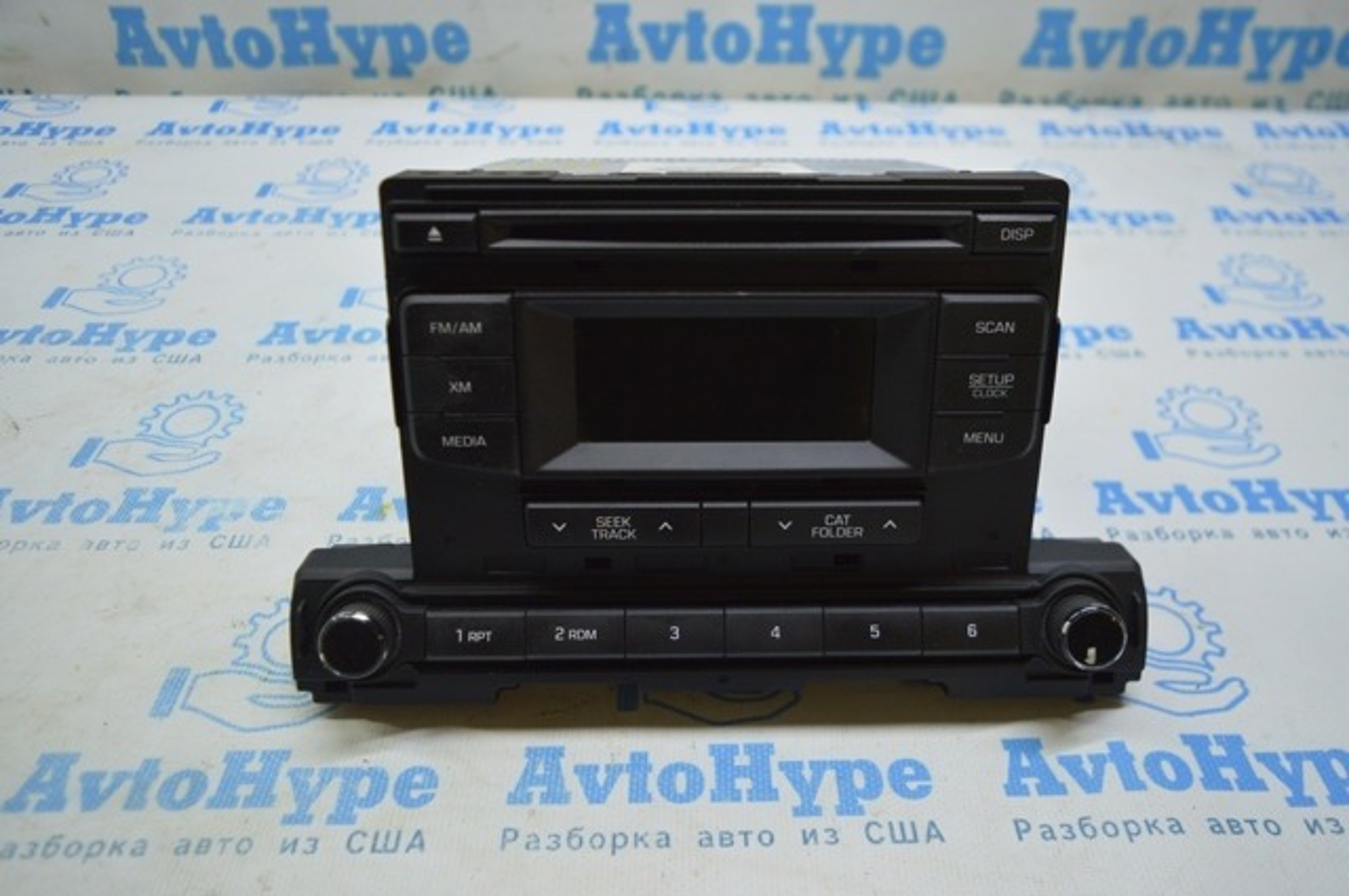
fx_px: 1010
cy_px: 448
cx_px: 674
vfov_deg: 47.8
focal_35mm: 27
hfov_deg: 67.4
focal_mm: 18
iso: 400
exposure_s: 1/80
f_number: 3.5
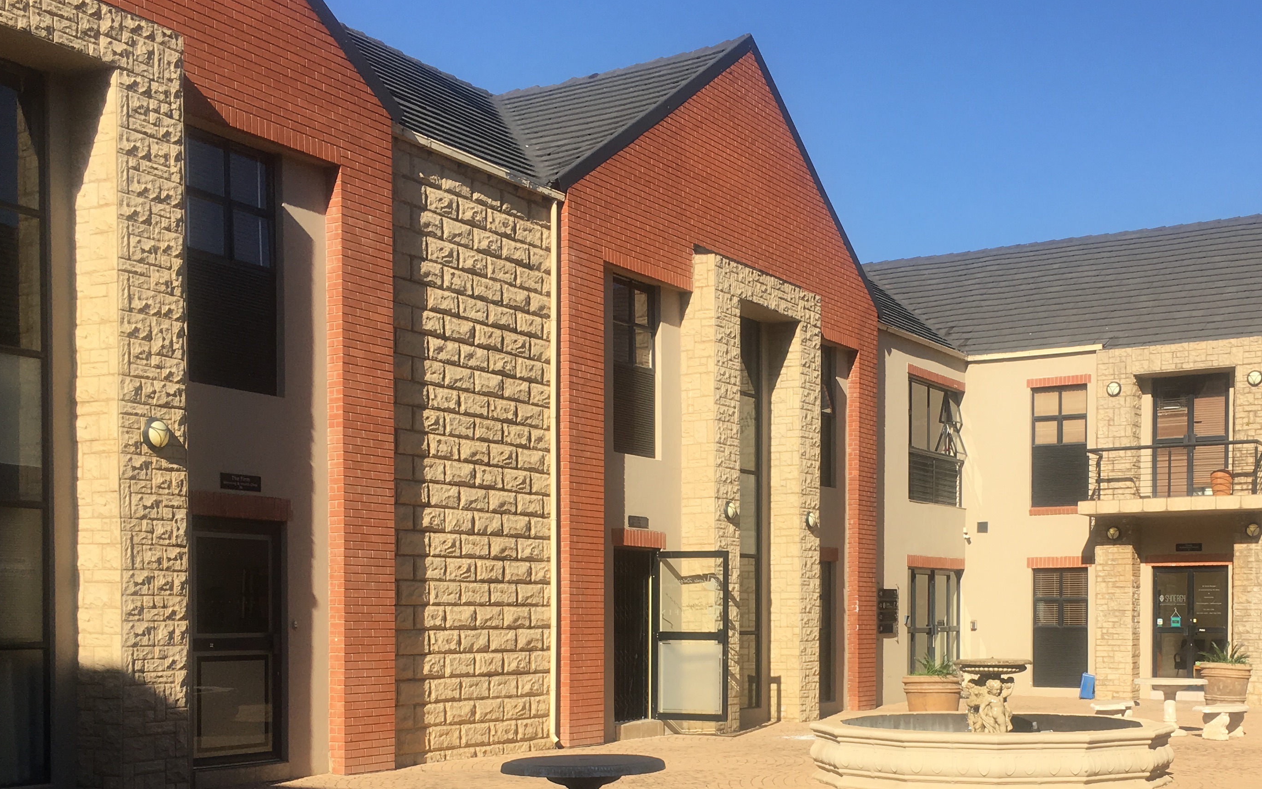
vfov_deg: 27.9
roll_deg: +1.0
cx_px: 794
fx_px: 1548
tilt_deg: -0.8
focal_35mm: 45
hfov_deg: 44.0
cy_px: 642
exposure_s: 1/1374
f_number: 2.2
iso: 25
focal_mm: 4.15
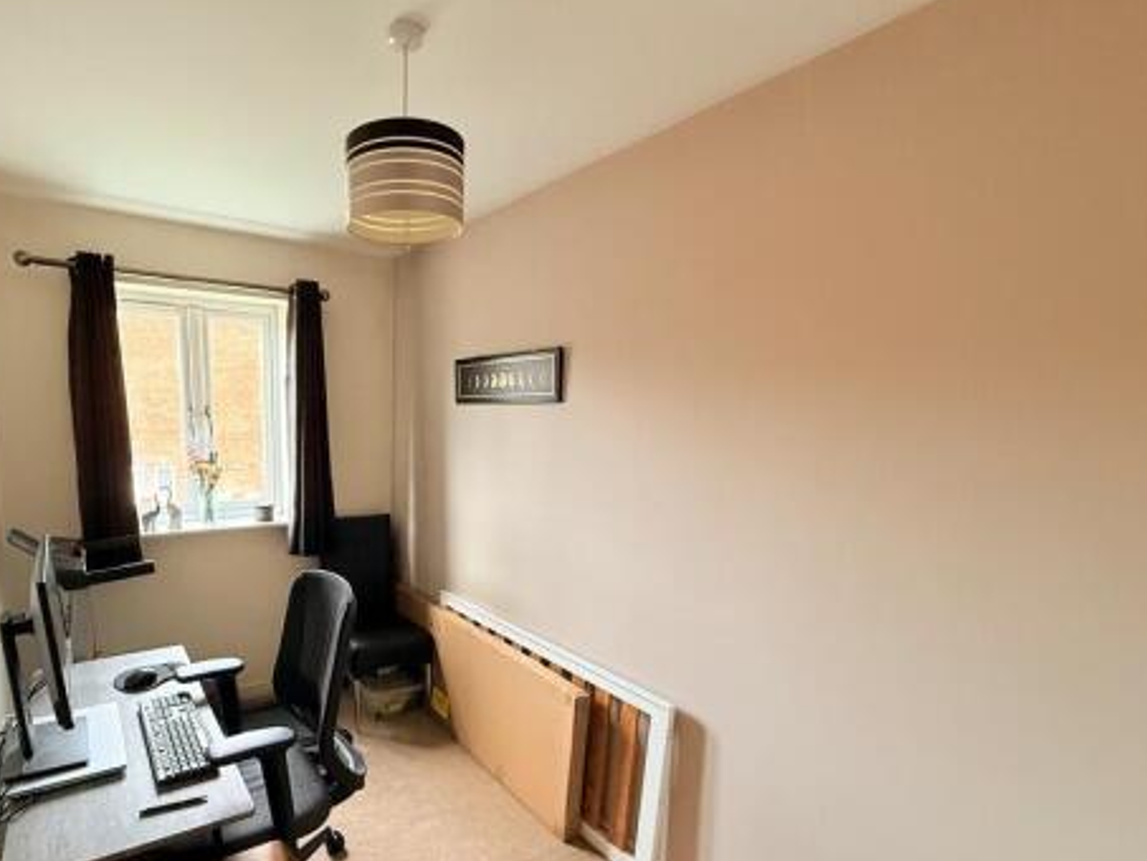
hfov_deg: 85.7
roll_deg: -1.0
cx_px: 419
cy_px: 528
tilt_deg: -11.3
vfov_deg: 70.7
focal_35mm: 18
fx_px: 597
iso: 320
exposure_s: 1/93
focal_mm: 2.22
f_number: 2.2
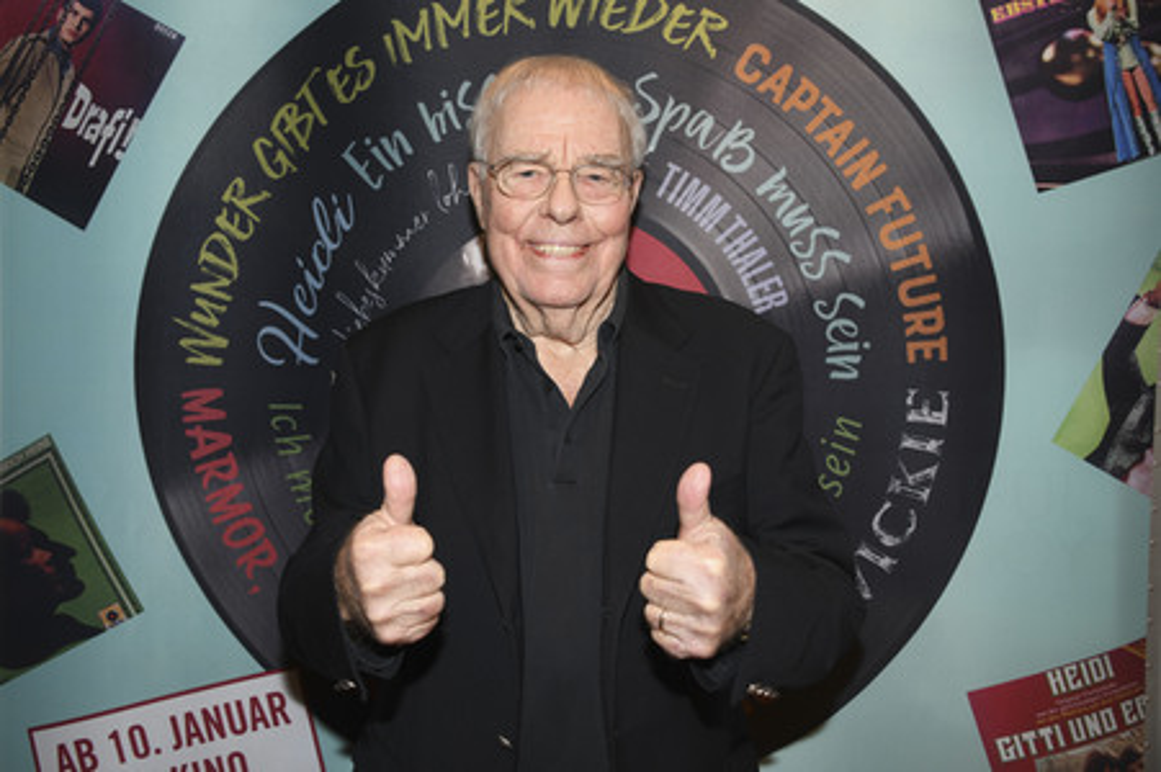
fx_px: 1128
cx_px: 580
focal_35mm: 35
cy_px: 386
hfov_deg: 54.5
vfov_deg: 37.8
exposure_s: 1/80
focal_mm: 35
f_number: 6.3
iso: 500
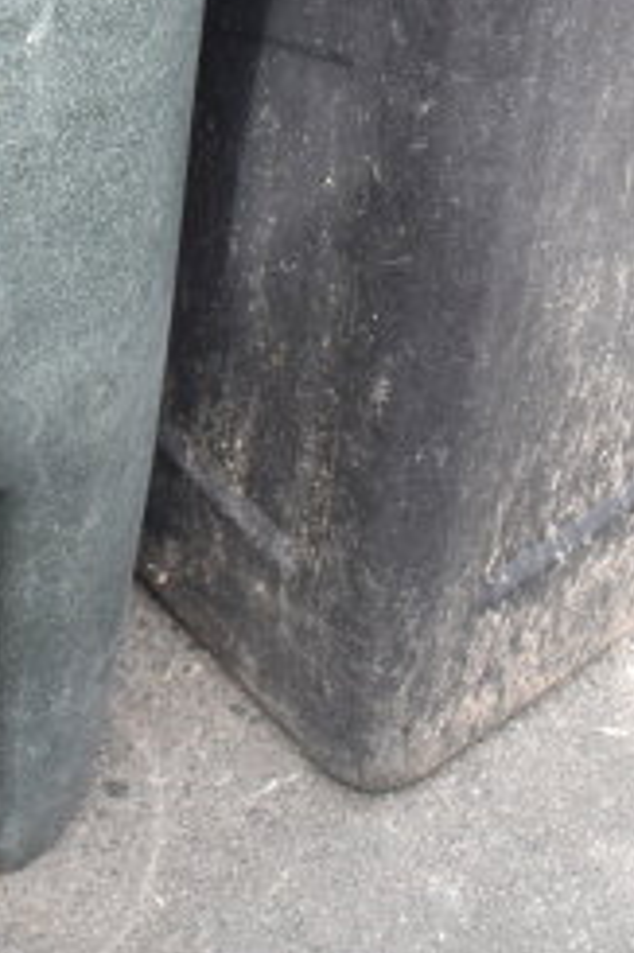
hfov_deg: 13.4
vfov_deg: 18.3
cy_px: -399
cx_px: 89
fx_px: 2672
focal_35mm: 101
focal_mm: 18
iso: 200
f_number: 4.5
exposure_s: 1/80
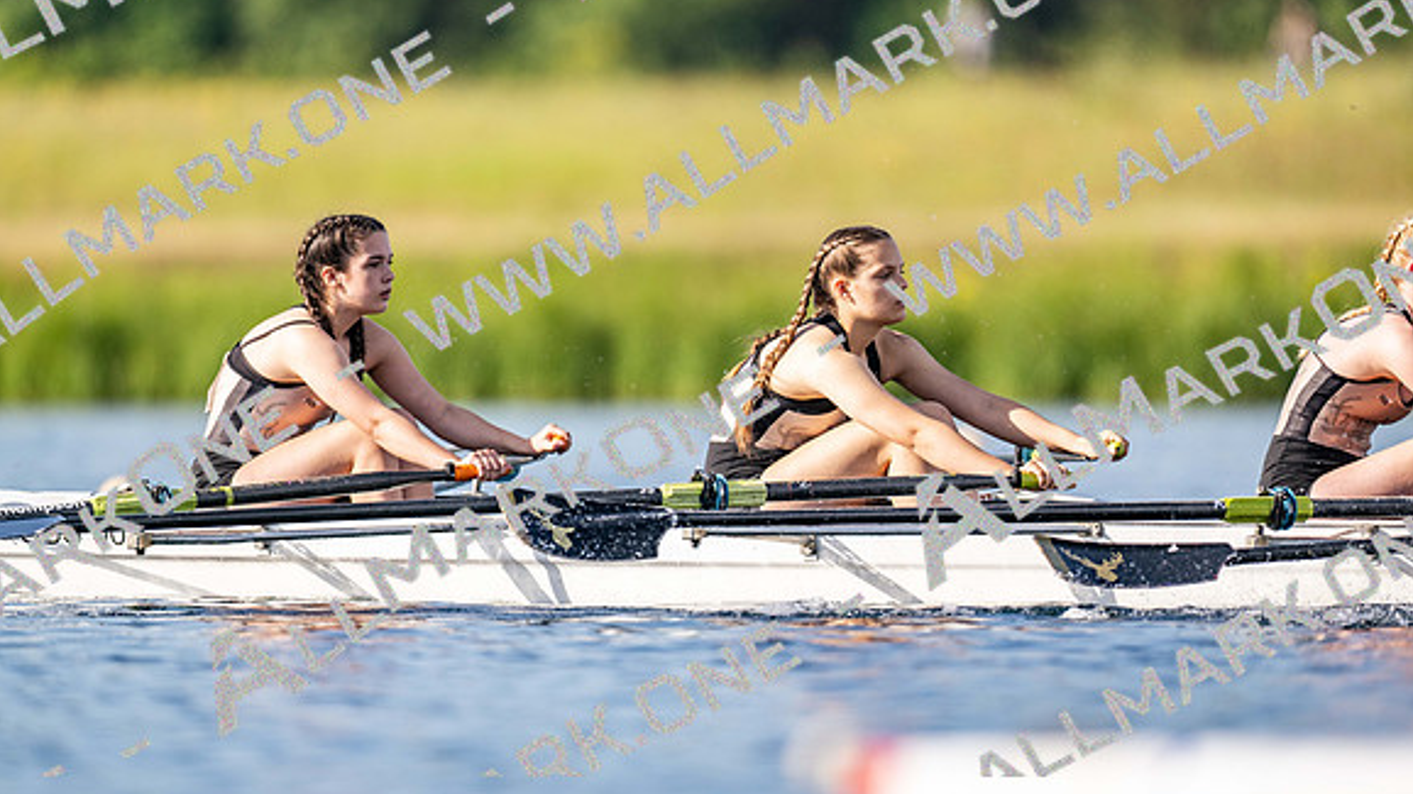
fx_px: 23640
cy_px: 358
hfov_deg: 3.4
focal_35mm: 631
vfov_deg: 1.9
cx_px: 706
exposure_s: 1/2500
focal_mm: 600
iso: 360
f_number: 4
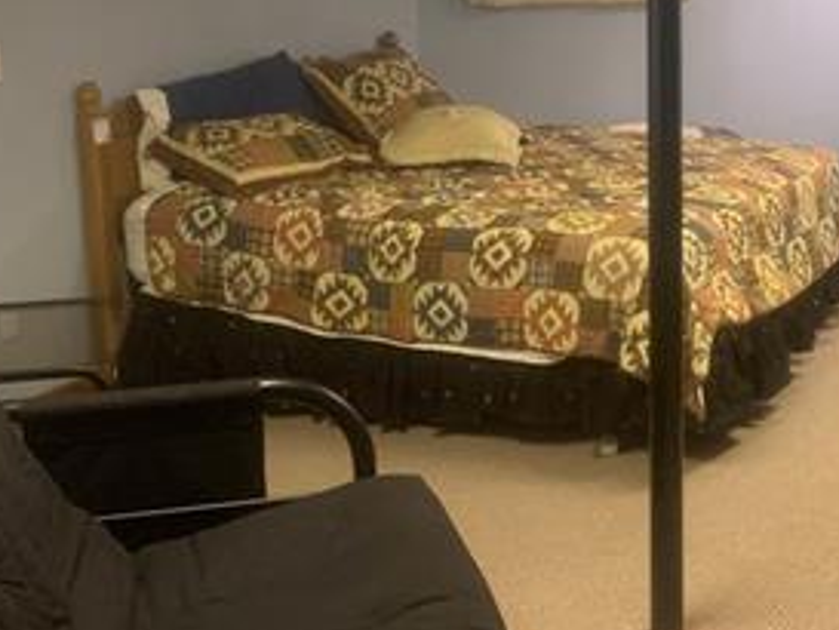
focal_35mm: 61
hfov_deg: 30.8
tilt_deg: -8.9
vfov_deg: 23.7
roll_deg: +0.2
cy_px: 138
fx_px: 1479
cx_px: 691
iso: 320
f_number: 1.8
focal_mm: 4.25
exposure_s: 1/40
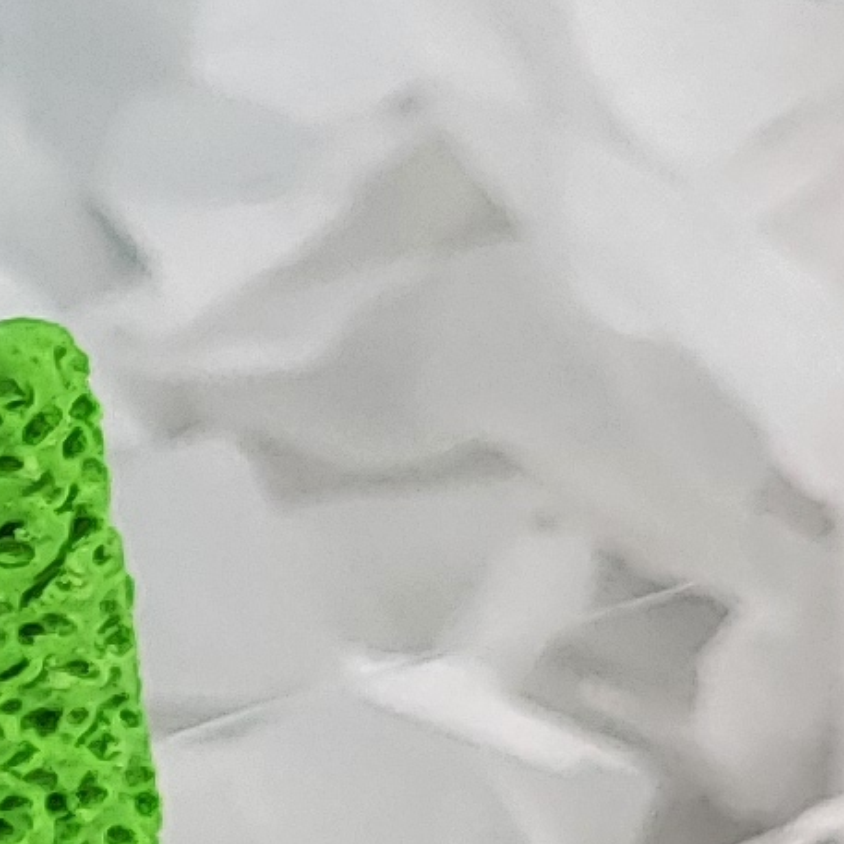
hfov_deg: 7.8
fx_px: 5545
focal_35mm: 201
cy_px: 707
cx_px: -1507
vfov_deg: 8.7
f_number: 1.8
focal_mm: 5.4
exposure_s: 1/235
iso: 40
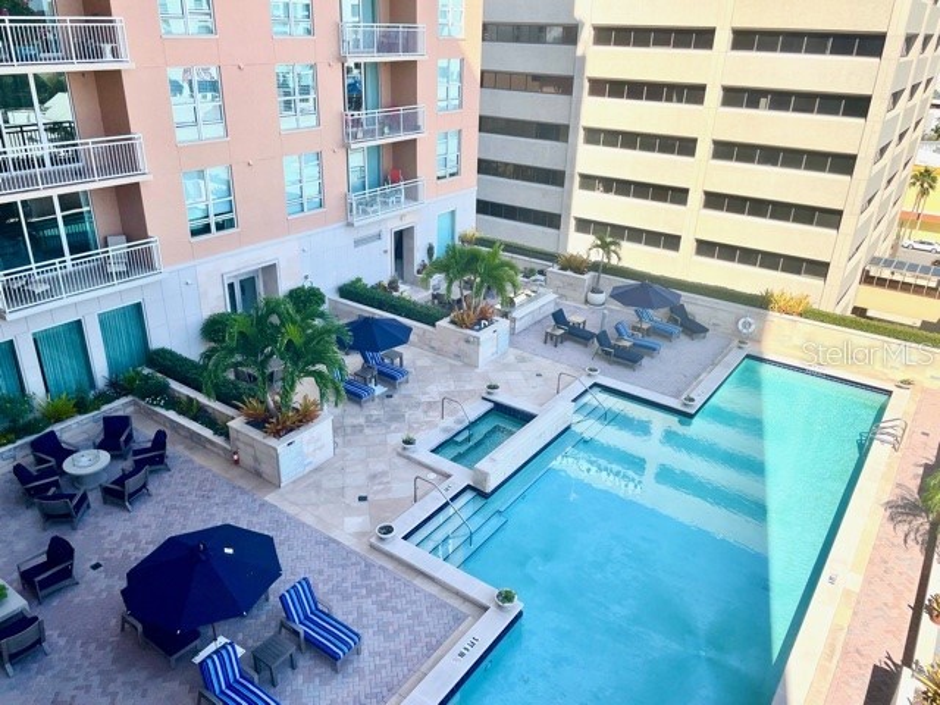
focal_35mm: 26
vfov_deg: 53.1
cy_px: 352
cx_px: 470
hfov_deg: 67.3
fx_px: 706
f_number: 1.6
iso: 32
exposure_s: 1/1795
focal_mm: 4.2
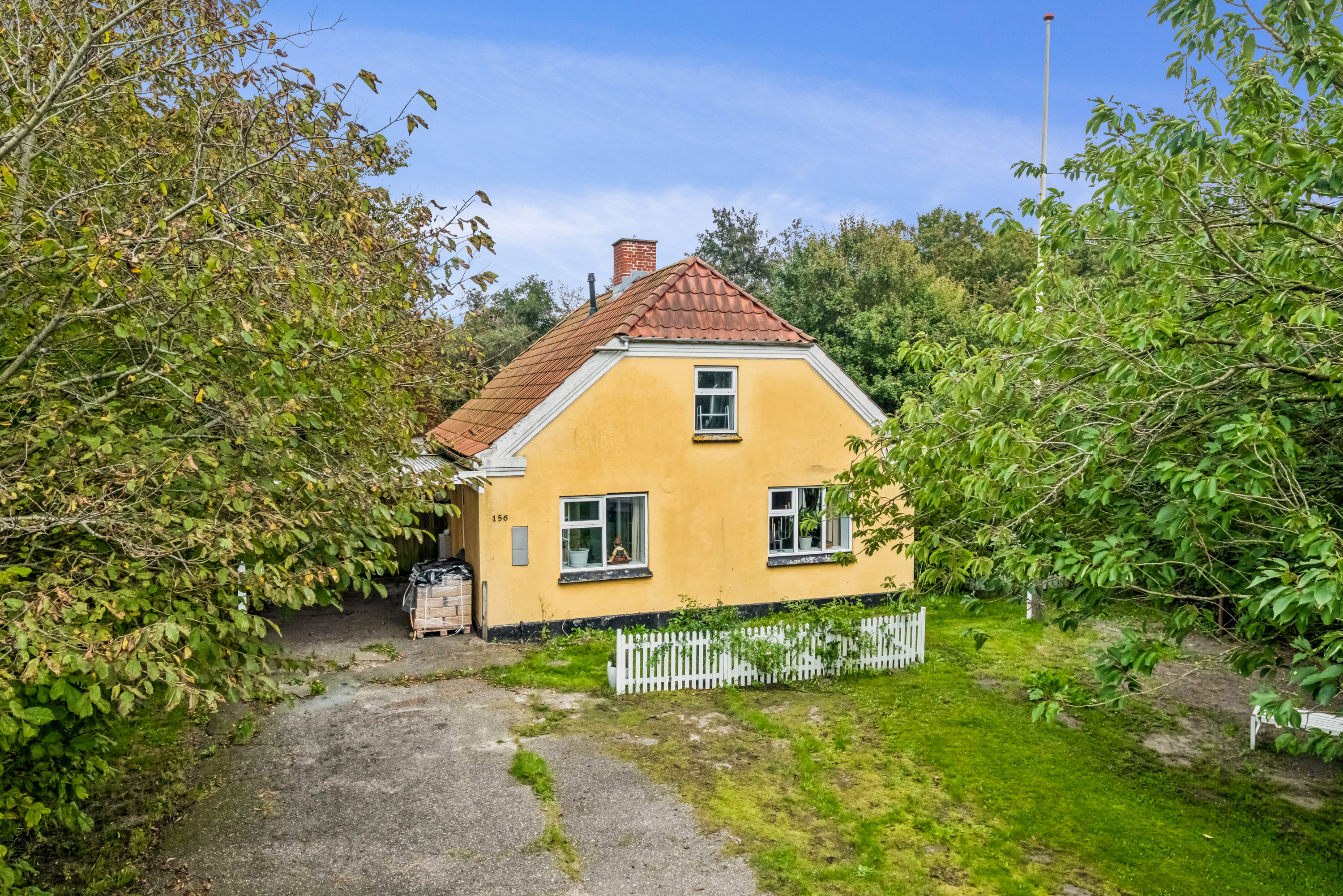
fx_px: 858
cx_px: 672
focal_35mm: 23
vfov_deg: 55.1
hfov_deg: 76.1
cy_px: 448
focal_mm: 15.1
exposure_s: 1/400
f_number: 8
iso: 800
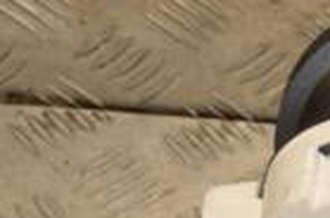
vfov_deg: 6.0
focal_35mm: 227
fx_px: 2078
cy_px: 145
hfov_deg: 8.5
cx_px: 705
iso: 800
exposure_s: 1/200
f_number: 9
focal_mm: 35
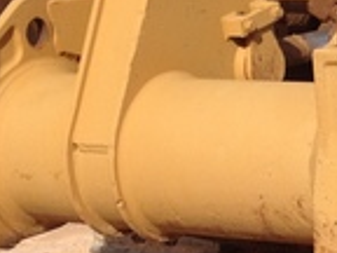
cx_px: 482
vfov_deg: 7.6
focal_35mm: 195
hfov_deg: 9.9
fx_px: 1898
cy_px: 77
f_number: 2.4
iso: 64
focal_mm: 4.28
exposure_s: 1/1842
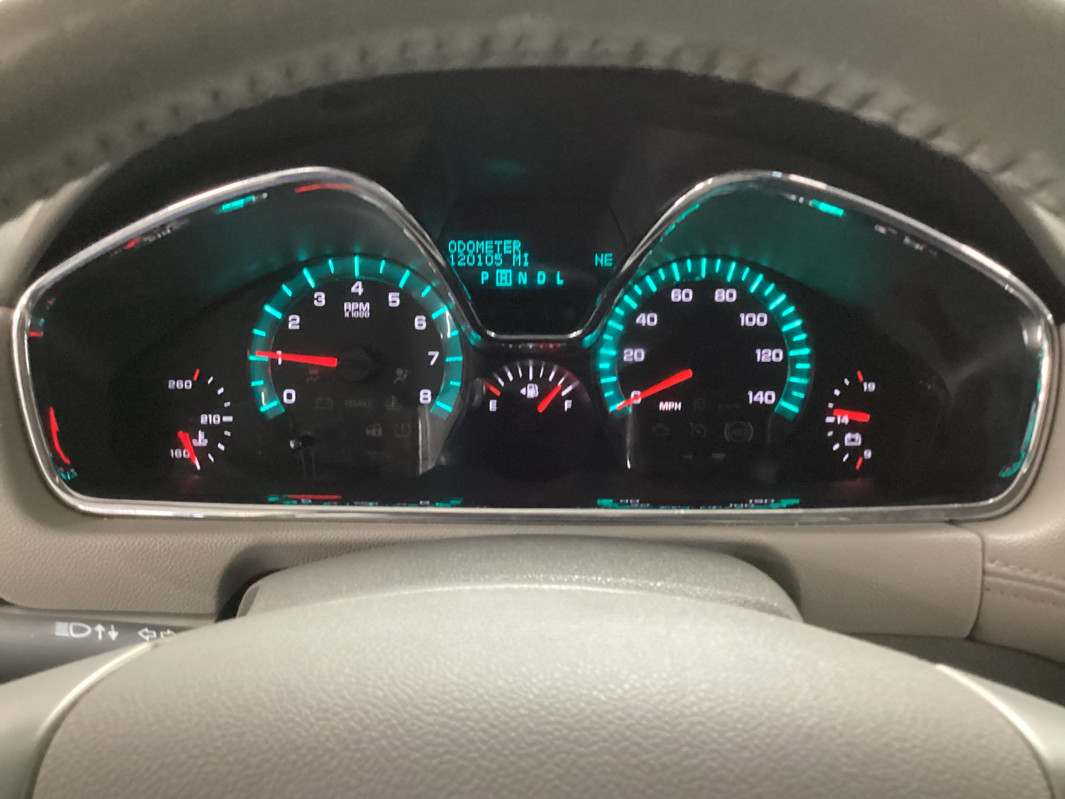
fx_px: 954
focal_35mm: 31
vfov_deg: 45.4
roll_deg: -2.0
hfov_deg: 58.4
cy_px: 400
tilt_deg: -27.0
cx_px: 532
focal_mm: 3.3
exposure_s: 1/25
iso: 640
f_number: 2.4
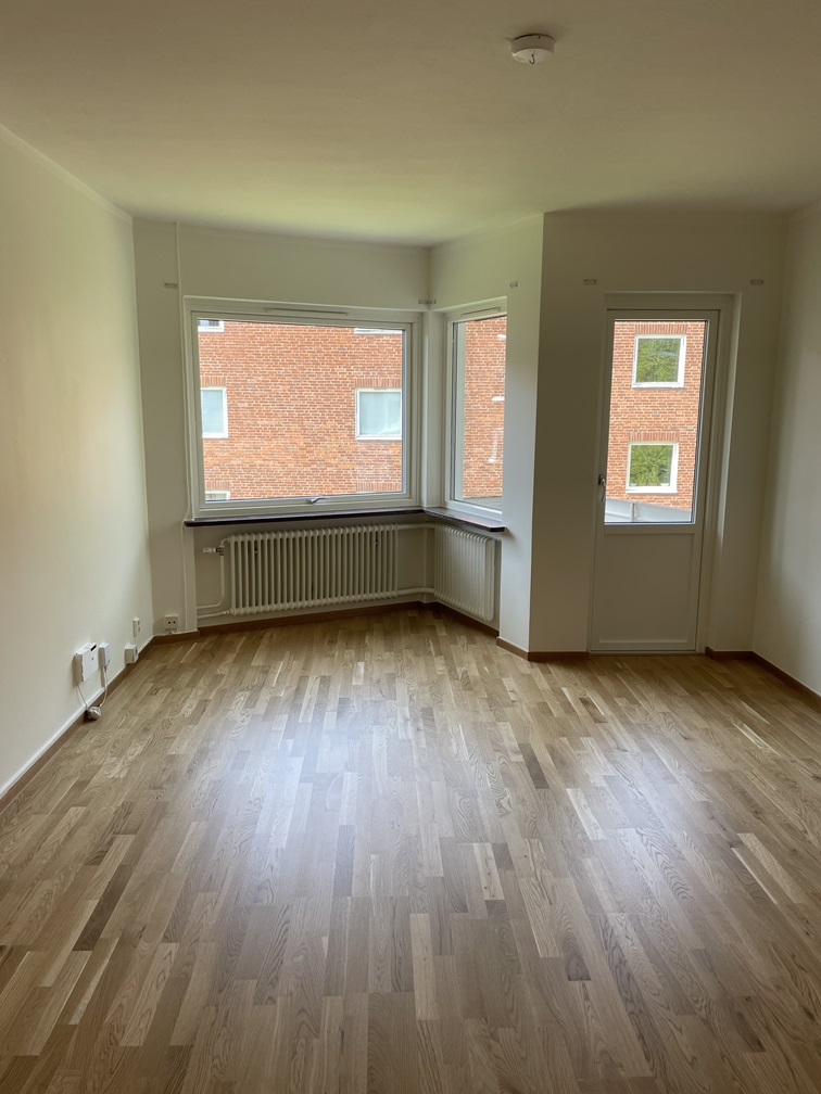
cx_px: 410
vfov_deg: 67.3
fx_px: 822
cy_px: 547
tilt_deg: -9.9
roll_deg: +0.2
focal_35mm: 26
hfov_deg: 53.1
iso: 32
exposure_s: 1/122
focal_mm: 4.2
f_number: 1.6
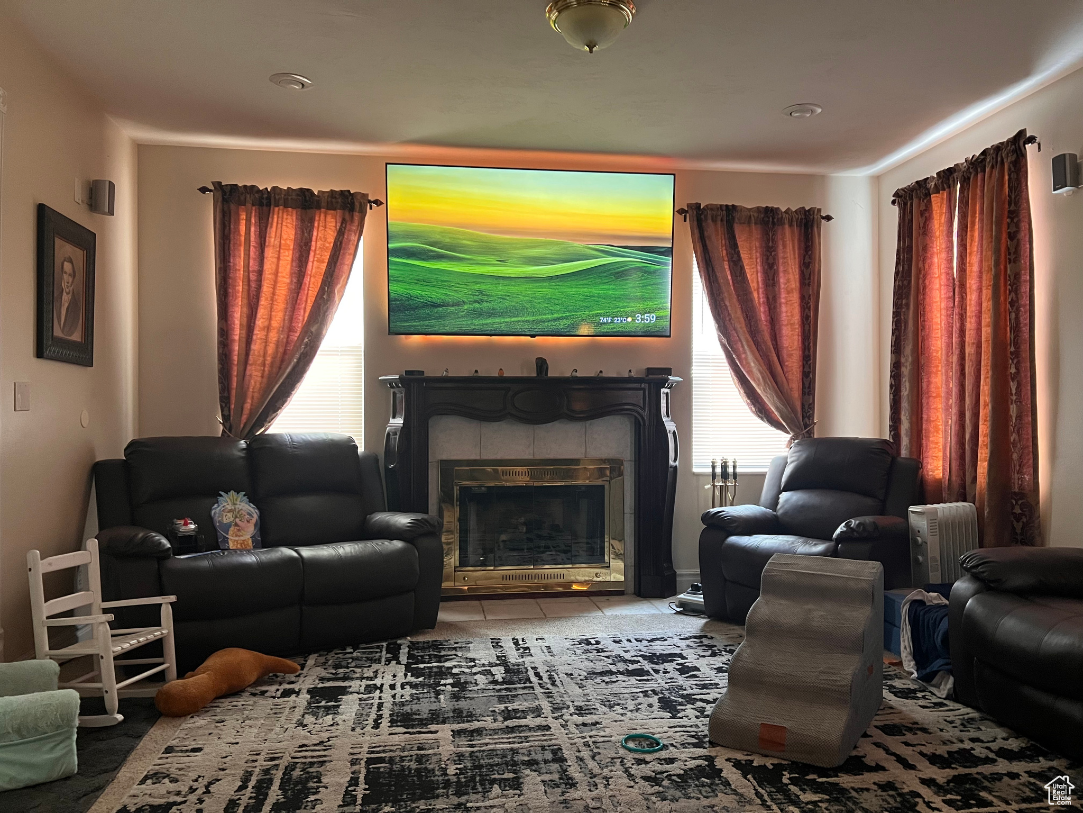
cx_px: 542
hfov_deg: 67.3
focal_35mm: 26
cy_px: 406
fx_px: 813
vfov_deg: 53.1
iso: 500
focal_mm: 5.7
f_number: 1.5
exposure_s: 1/60
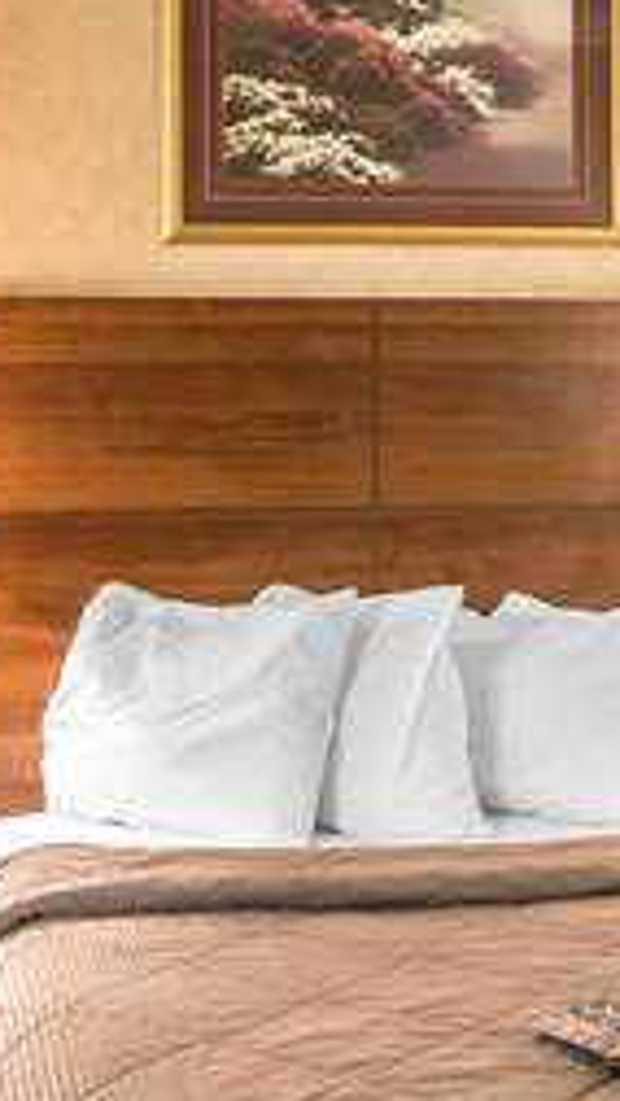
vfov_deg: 30.8
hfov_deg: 17.7
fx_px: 1985
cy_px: 400
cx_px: 426
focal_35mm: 68
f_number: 8
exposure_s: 1/3
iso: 400
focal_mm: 16
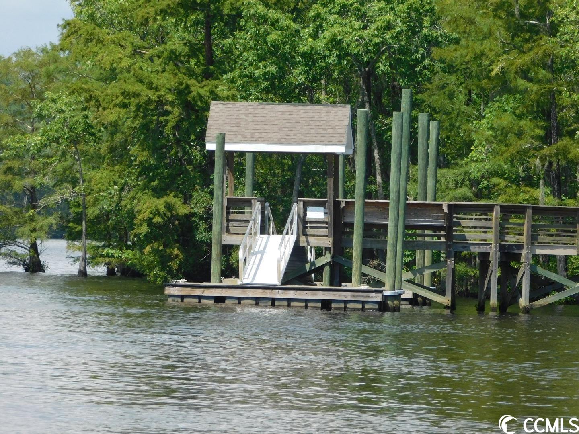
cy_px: 217
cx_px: 290
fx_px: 6172
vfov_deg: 4.0
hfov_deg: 5.4
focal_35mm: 369
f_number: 5.8
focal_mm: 65.4
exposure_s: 1/400
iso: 125
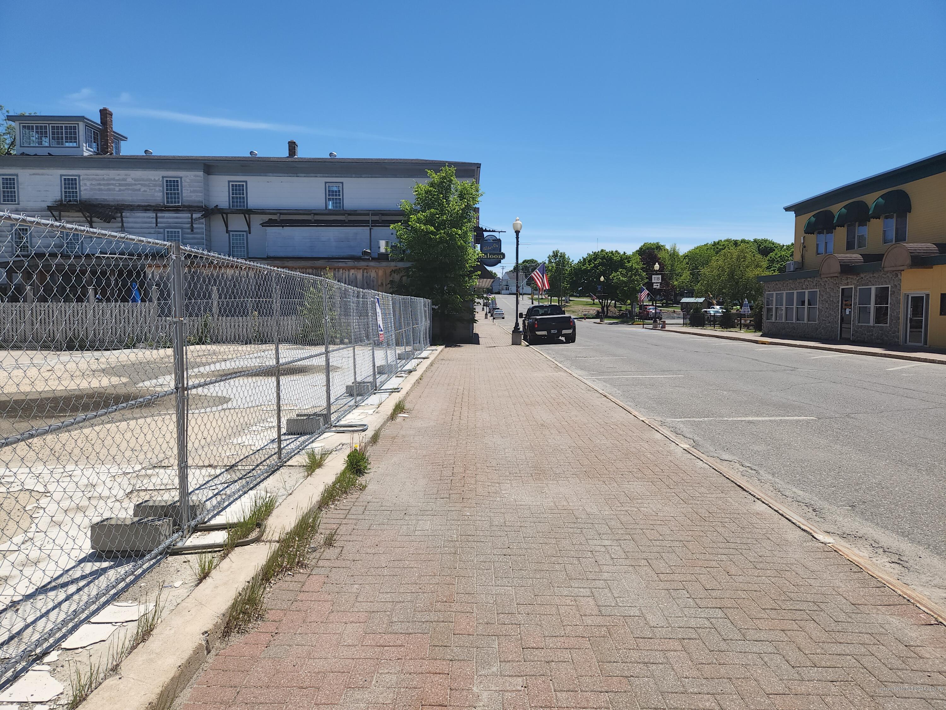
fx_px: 629
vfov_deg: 58.9
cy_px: 355
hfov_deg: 73.9
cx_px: 473
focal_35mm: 23
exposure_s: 1/1989
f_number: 1.8
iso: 20
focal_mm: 5.4
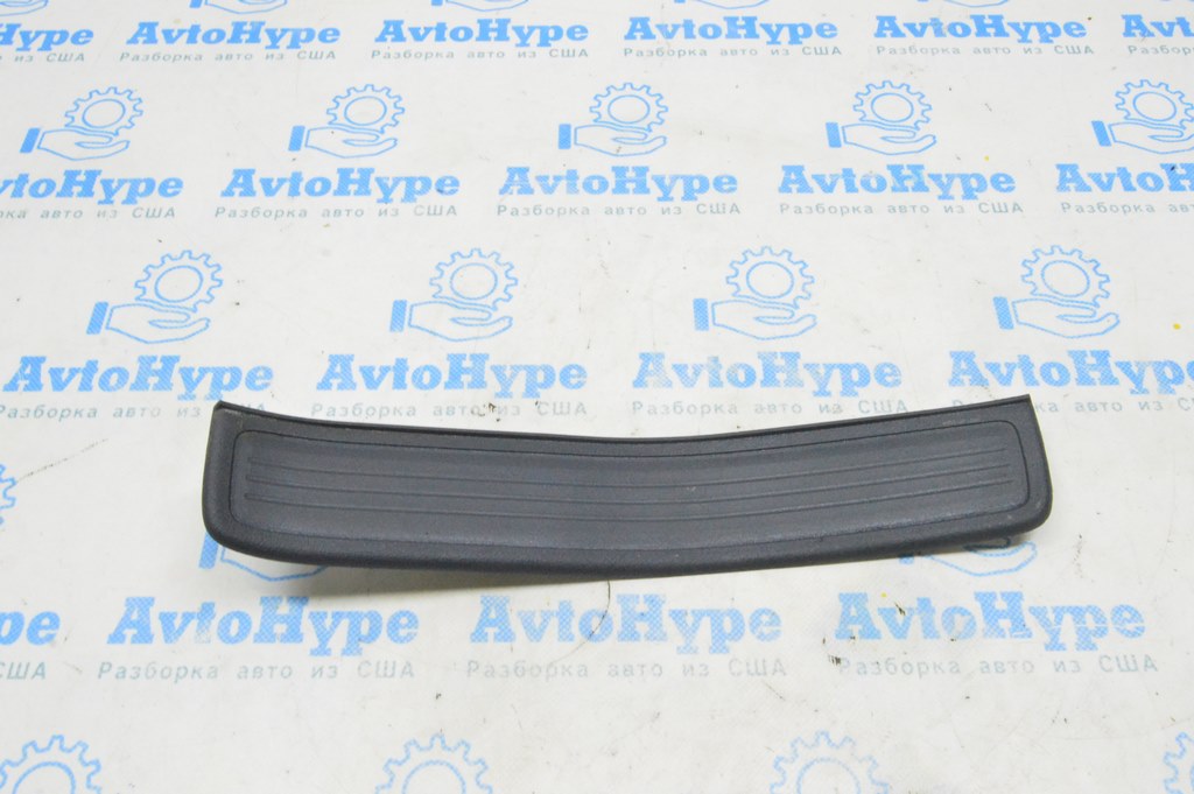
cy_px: 397
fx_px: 1094
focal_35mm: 33
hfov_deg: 57.3
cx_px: 597
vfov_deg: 39.9
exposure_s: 1/15
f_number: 20
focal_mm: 22
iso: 6400
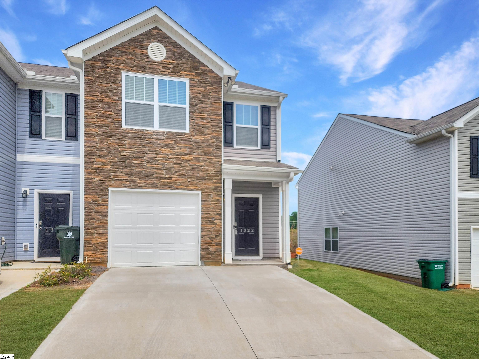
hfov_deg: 73.9
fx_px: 318
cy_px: 180
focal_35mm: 23
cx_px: 240
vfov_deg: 58.9
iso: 12
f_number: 1.8
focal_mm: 6.4
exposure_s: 1/1182
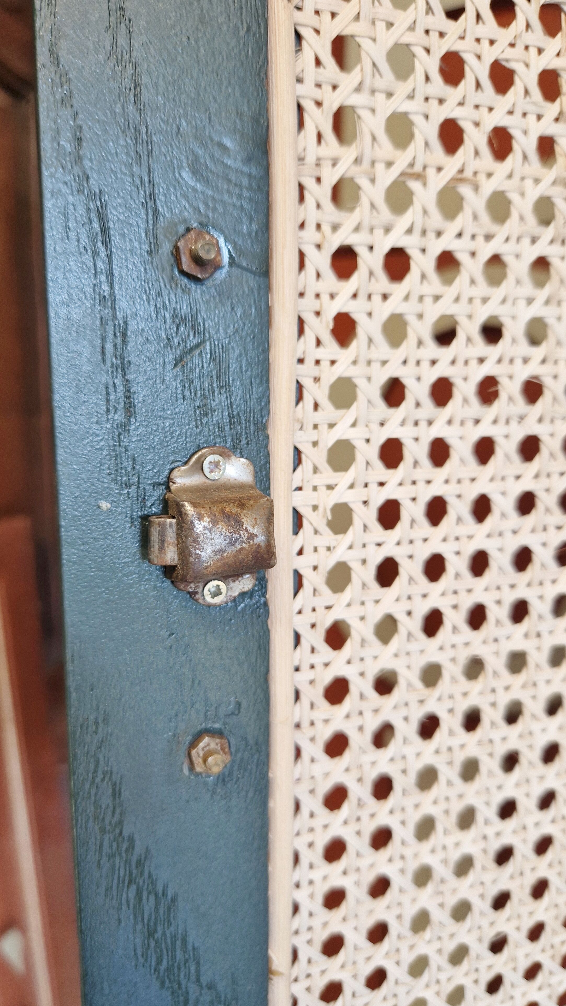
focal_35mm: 26
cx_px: 246
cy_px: 518
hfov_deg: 44.3
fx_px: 694
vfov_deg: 71.9
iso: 50
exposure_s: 1/127
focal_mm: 5.4
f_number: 1.8
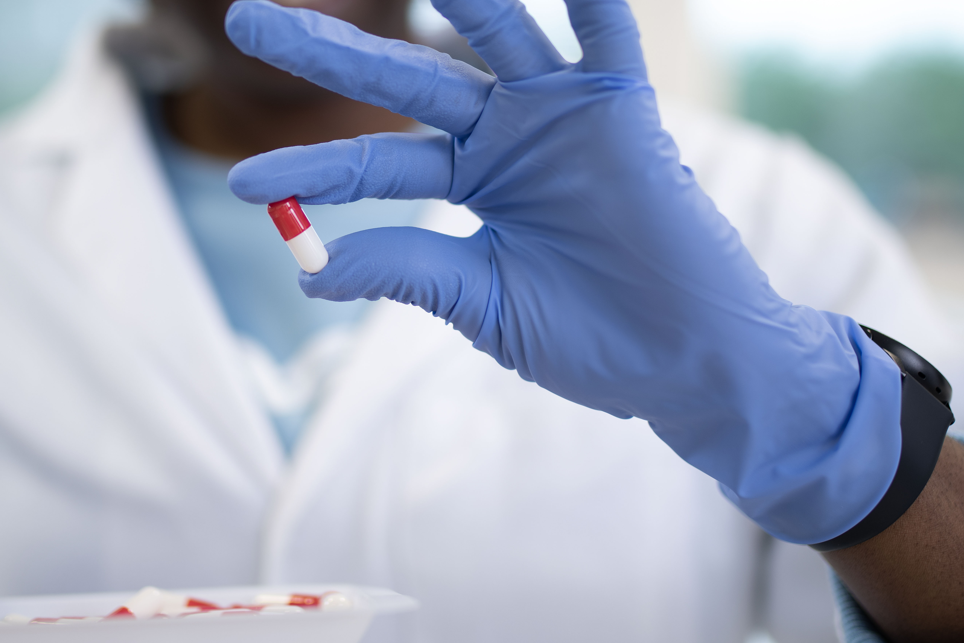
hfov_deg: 35.0
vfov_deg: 23.7
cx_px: 460
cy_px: 221
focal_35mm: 57
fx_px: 1526
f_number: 1.4
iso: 40
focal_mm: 35
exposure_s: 1/60
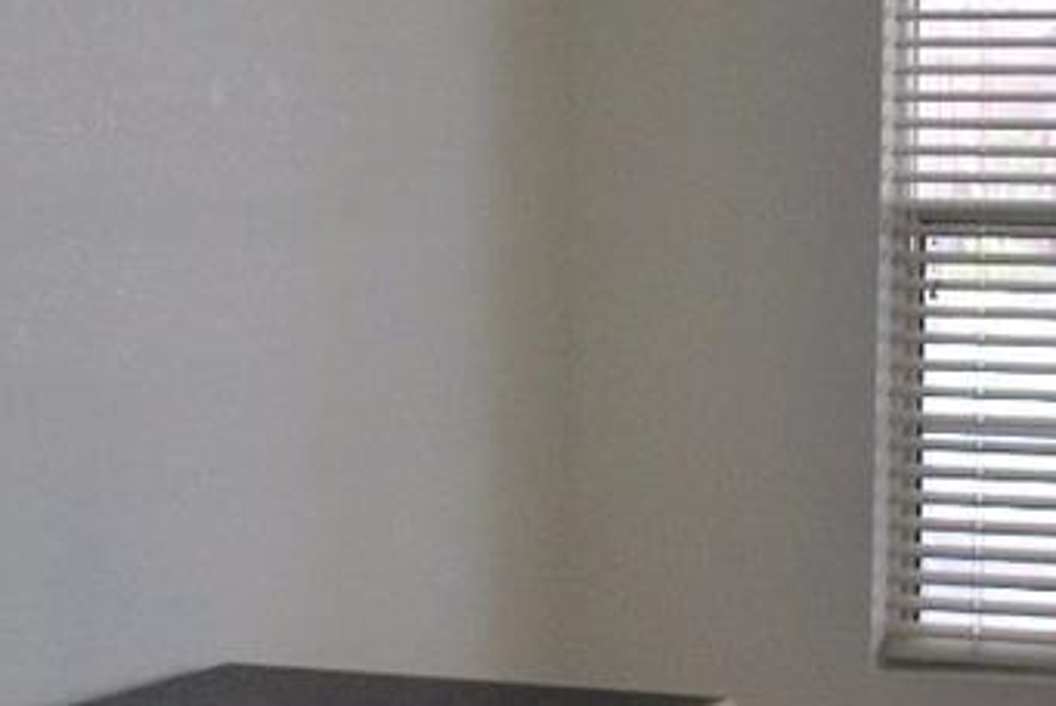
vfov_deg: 10.4
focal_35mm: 132
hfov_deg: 15.5
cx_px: 533
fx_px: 3875
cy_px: 262
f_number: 4
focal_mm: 20
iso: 200
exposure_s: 1/60
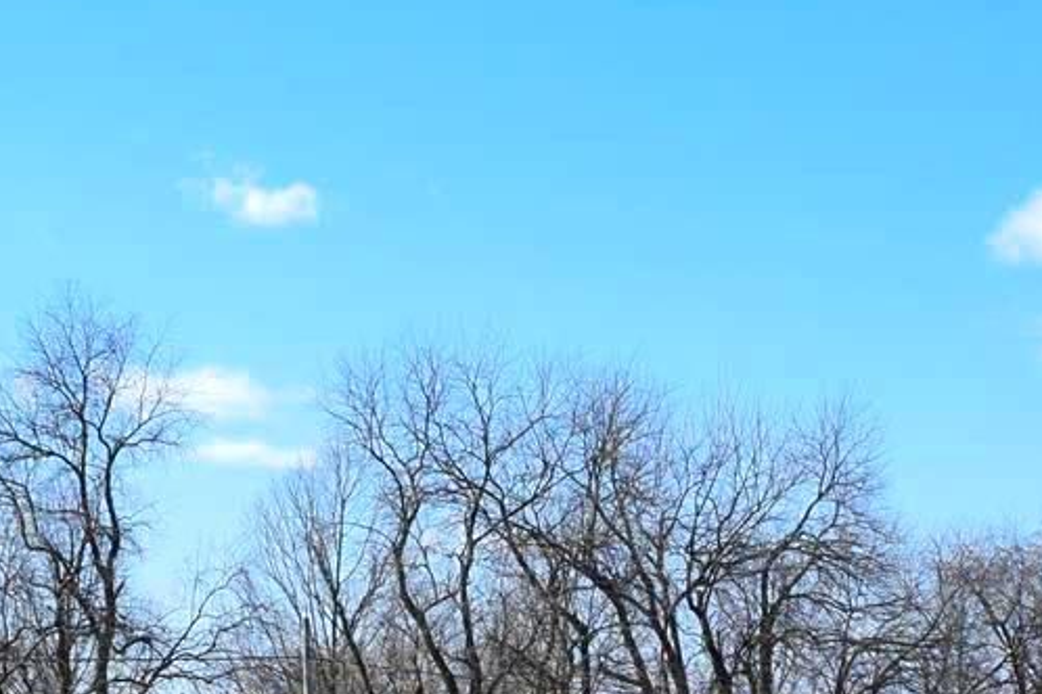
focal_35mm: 148
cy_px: 701
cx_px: 1186
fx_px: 4283
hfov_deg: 13.6
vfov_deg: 9.2
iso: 200
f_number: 10
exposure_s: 1/400
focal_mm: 24
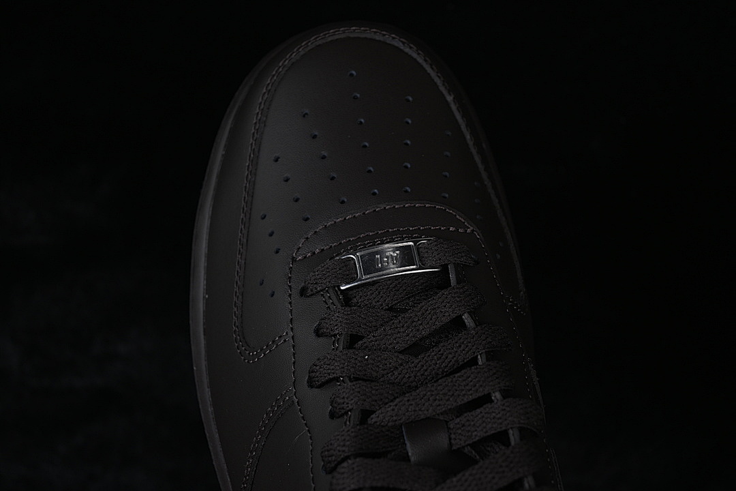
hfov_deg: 27.0
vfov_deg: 18.2
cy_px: 246
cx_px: 368
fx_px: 1533
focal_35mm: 75
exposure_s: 1/60
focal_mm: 50
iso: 160
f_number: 6.3
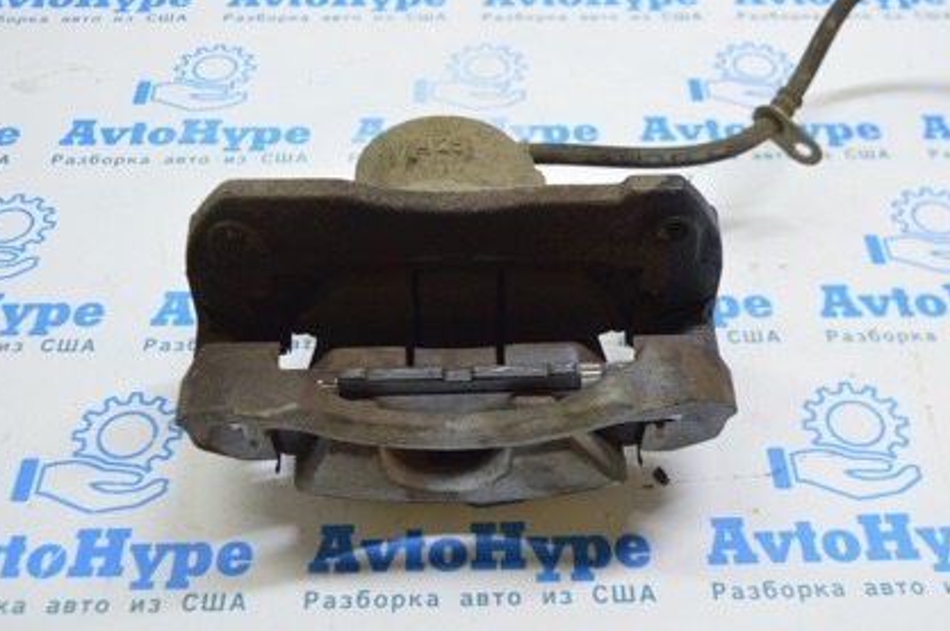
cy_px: 279
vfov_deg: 29.2
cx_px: 497
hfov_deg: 42.8
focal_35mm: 46
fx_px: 1212
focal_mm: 20
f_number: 3.5
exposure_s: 1/50
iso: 400
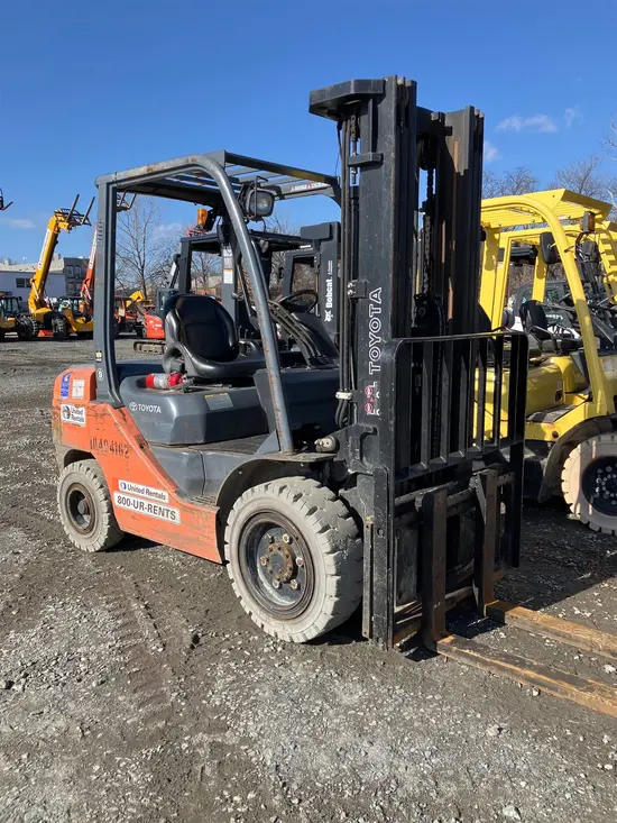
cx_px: 308
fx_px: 665
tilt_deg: -4.6
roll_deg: +1.0
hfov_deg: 49.8
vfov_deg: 63.4
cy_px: 412
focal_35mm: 28
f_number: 1.8
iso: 32
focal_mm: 3.99
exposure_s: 1/1185
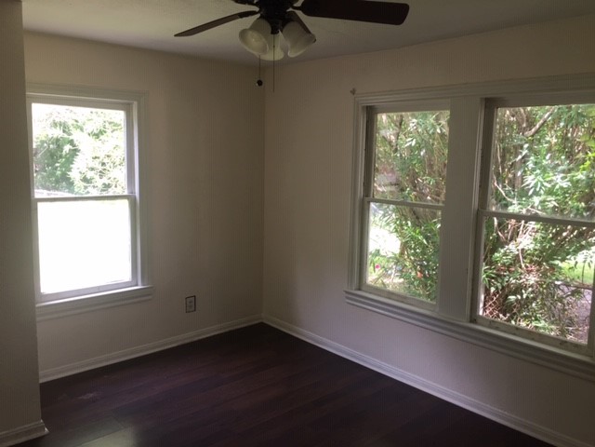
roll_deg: -2.2
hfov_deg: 61.7
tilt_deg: -8.2
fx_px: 498
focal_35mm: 29
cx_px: 298
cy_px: 224
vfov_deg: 48.2
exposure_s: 1/60
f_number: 2.2
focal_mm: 4.15
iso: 32
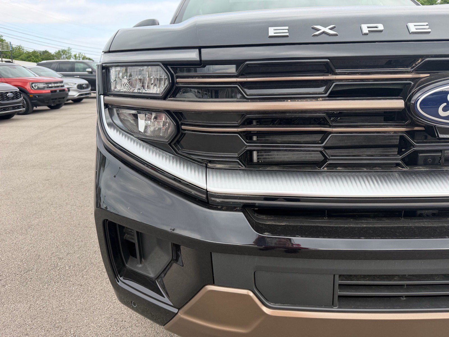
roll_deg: -0.4
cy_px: 168
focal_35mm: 24
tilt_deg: -14.1
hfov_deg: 71.6
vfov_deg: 56.8
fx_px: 311
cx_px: 224
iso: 100
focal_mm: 6.76
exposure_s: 1/1122
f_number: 1.78
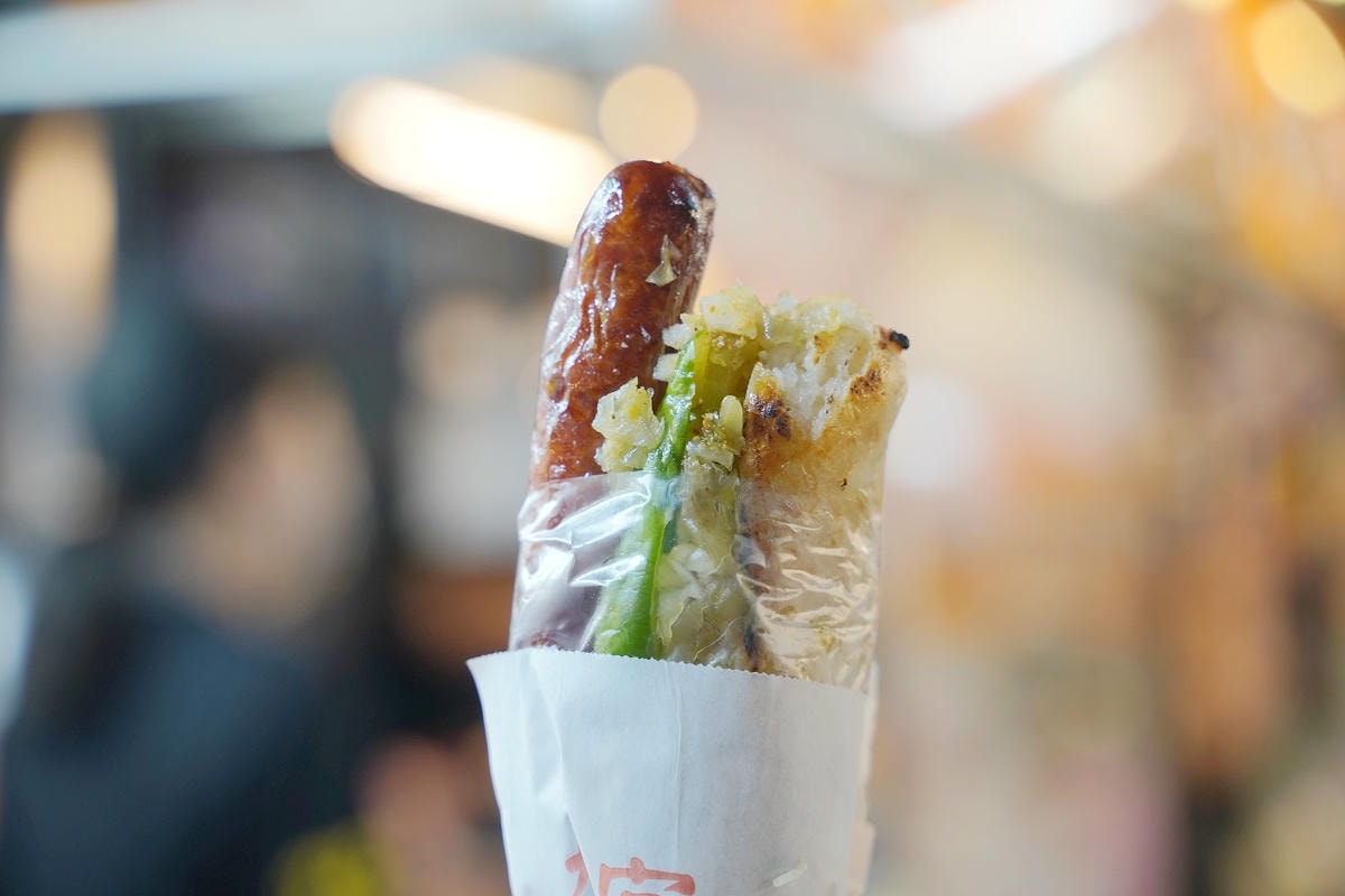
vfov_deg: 20.0
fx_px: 2540
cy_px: 448
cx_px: 672
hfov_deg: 29.7
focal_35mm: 68
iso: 640
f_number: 4
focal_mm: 68
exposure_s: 1/80
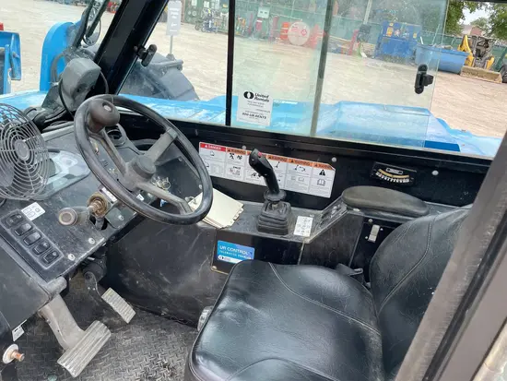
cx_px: 254
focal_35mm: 26
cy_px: 190
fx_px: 381
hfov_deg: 67.3
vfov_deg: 53.1
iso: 50
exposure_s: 1/882
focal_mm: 4.2
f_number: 1.6
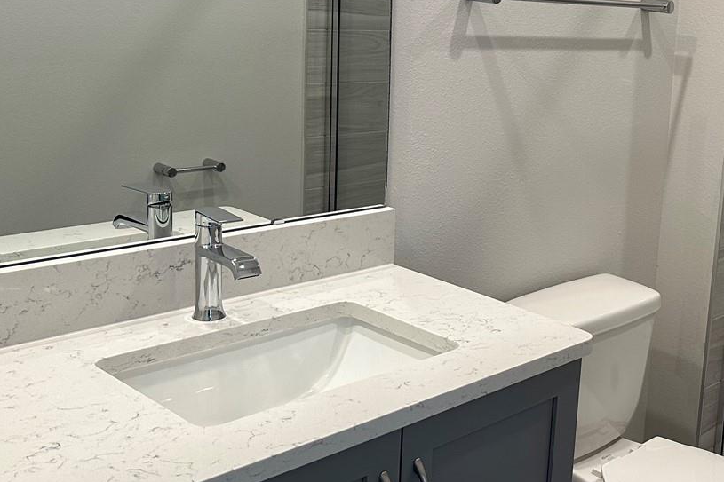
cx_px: 653
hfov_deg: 37.7
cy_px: 194
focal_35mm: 49
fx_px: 985
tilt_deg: -11.7
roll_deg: -4.9
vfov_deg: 27.5
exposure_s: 1/120
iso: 125
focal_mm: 6.86
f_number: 1.78
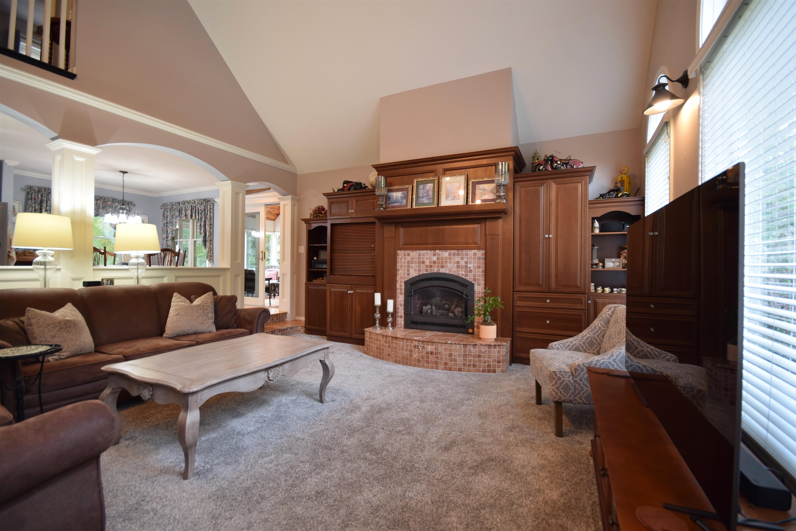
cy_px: 266
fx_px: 332
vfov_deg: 77.3
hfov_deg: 100.4
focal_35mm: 15
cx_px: 398
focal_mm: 10
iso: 200
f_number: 8
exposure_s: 1/4
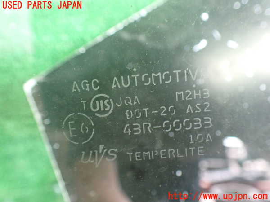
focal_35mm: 30
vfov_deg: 46.8
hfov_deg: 60.0
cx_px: 135
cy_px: 101
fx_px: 234
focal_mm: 5.4
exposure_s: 1/50
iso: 800
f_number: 2.3
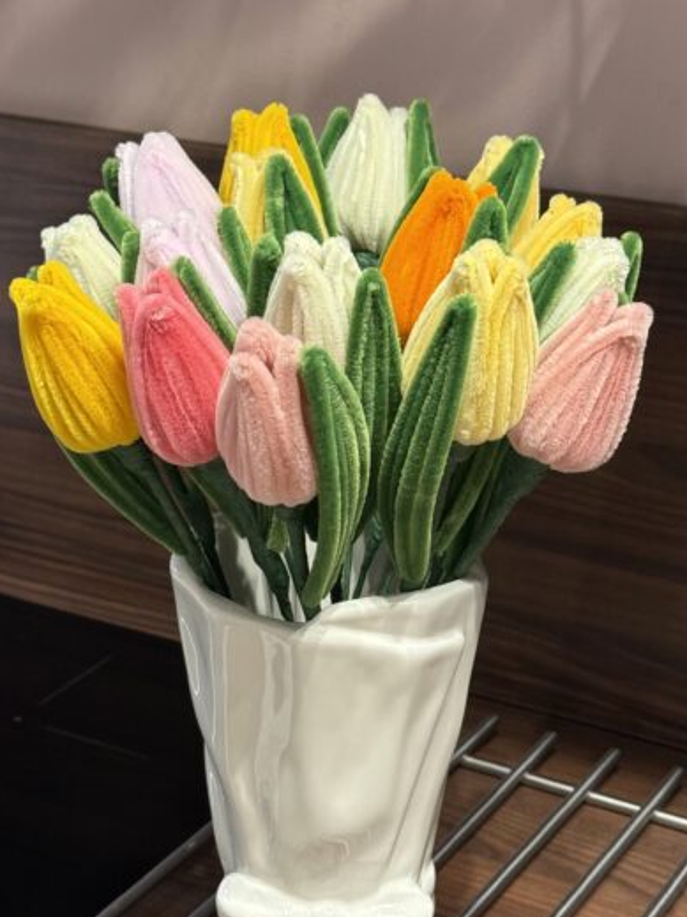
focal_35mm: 74
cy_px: 519
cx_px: 343
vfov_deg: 26.3
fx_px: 1959
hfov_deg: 19.9
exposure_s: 1/50
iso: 160
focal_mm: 6.76
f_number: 1.78
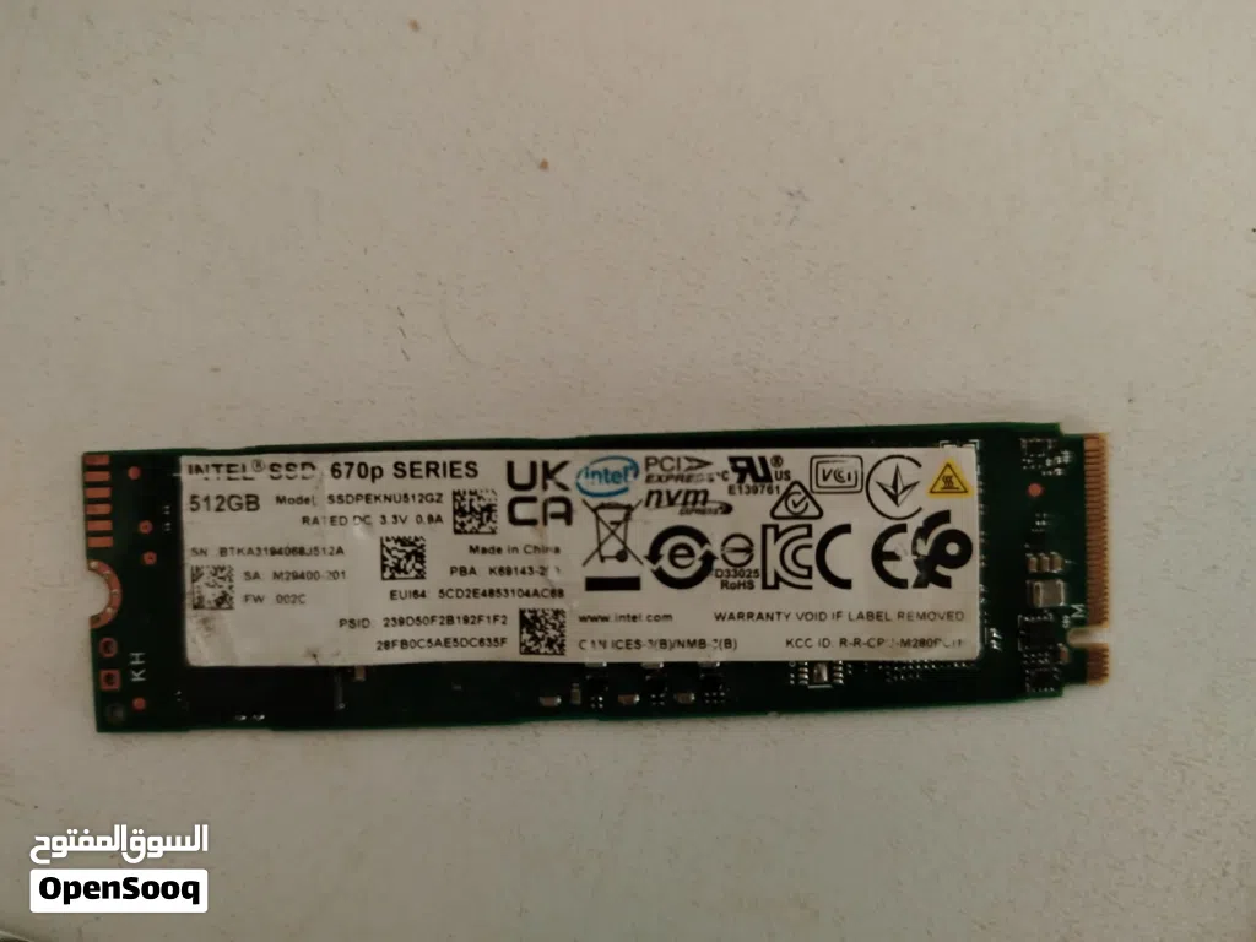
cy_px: 471
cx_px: 628
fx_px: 871
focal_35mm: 24
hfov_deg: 71.6
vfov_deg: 56.8
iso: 2422
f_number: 1.75
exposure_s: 1/25
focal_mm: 5.25
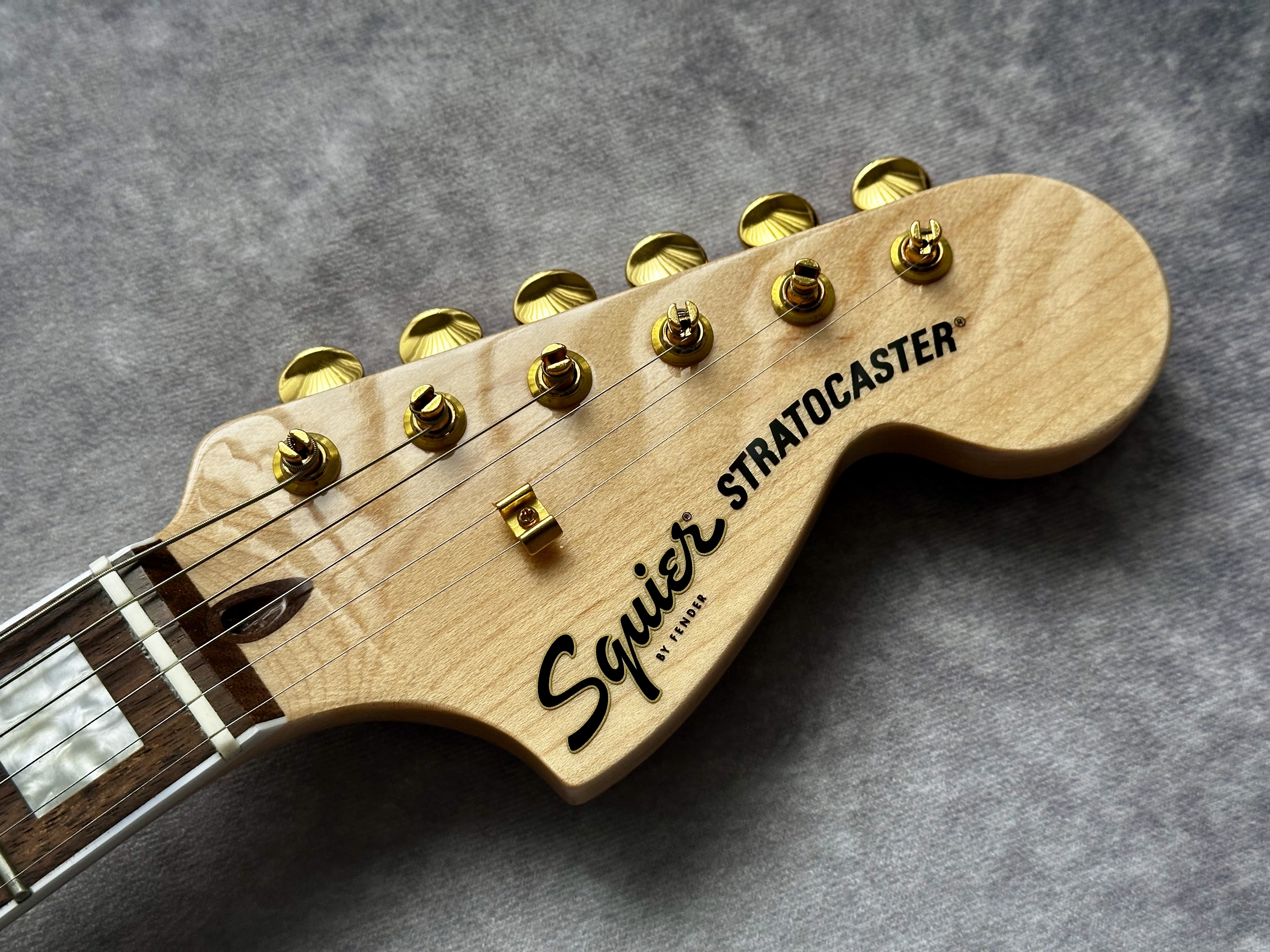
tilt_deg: -65.9
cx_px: 635
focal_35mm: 48
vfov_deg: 30.3
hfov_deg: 39.7
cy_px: 476
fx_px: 1761
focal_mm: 6.86
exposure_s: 1/66
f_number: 1.78
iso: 80
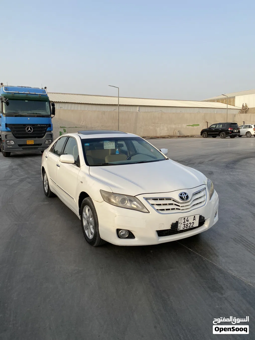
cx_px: 128
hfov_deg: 53.1
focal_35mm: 26
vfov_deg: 67.3
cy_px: 170
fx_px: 255
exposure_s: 1/1245
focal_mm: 4.25
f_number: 1.8
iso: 32
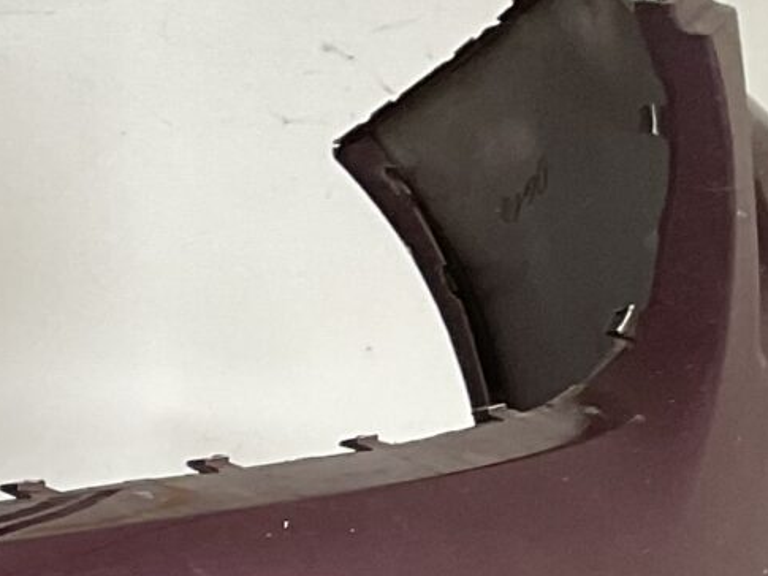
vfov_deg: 9.3
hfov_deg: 10.9
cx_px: -1074
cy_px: 1010
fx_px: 3395
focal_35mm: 153
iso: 40
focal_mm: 3
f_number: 1.8
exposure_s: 1/60
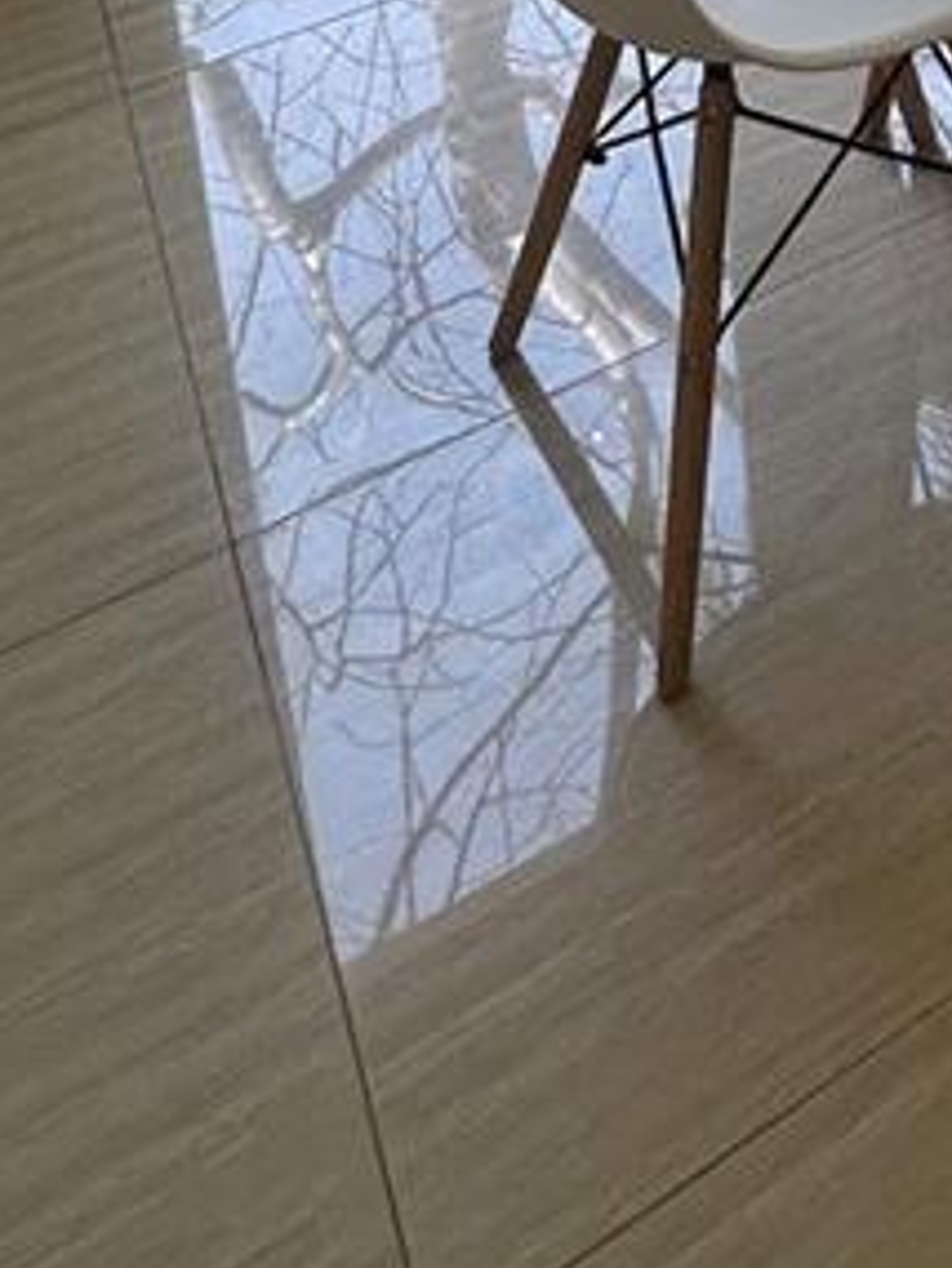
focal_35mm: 59
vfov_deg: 22.9
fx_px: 2162
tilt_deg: -14.1
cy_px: -854
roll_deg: -1.2
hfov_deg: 21.1
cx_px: 1424
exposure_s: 1/175
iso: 40
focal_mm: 2.22
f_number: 2.2
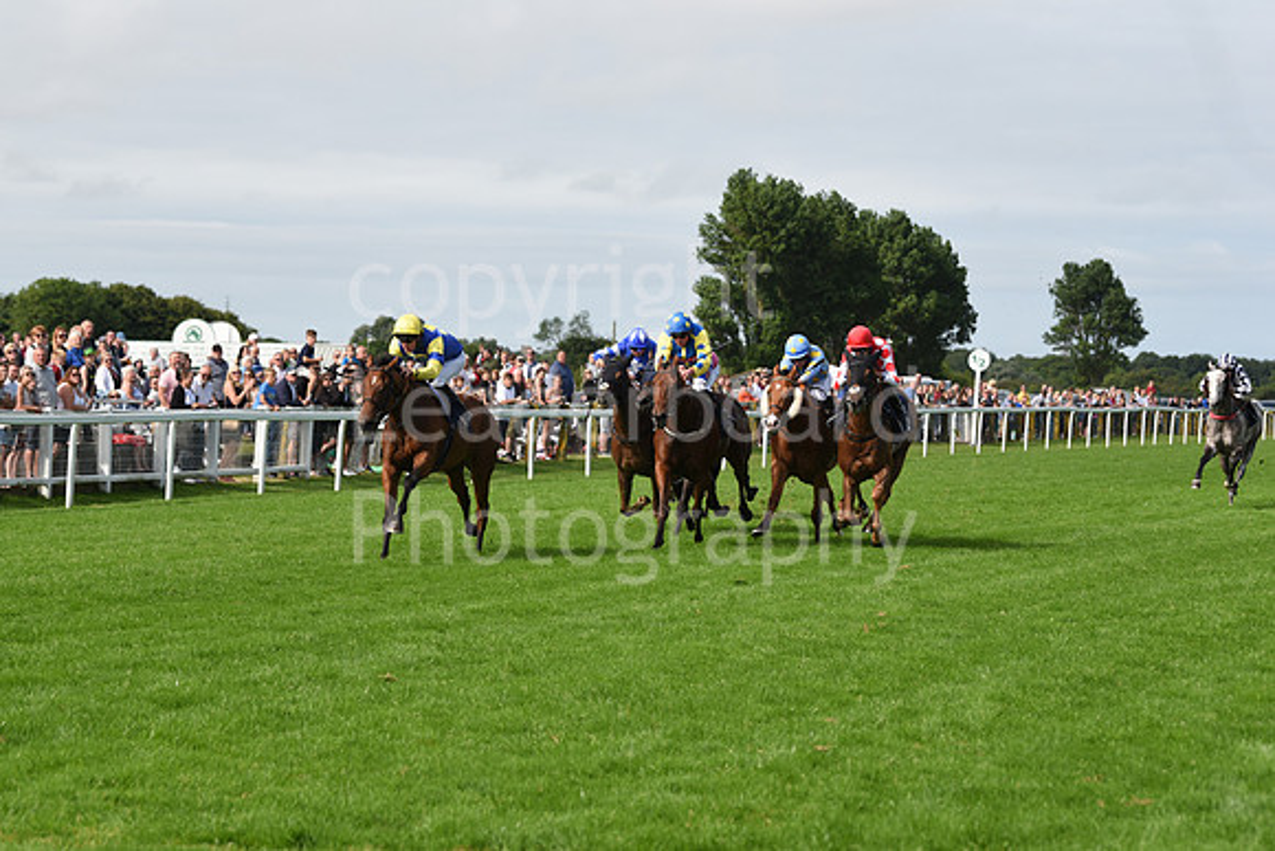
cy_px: 426
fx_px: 4322
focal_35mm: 122
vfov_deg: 11.2
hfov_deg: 16.8
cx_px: 638
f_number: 6.3
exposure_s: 1/1600
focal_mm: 122
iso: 400
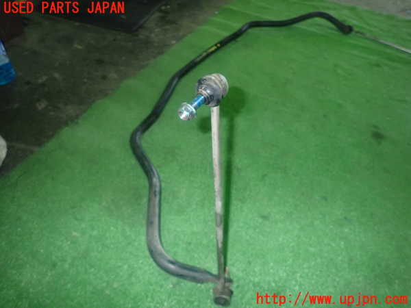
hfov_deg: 69.4
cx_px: 206
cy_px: 154
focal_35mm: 25
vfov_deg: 54.9
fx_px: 297
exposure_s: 1/30
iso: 320
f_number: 2
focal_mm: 4.5
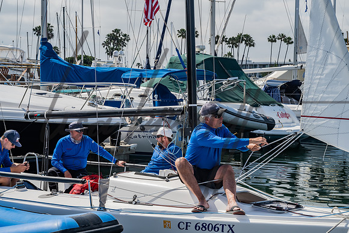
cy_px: 116
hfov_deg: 32.9
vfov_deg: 22.3
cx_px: 174
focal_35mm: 61
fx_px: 591
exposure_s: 1/800
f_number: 13
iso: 640
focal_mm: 61
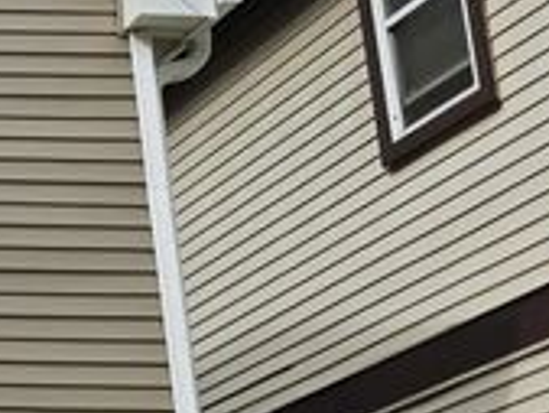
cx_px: -806
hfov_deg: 11.5
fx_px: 2206
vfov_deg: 10.7
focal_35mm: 139
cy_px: 273
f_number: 1.7
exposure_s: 1/3677
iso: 80
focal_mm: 6.3
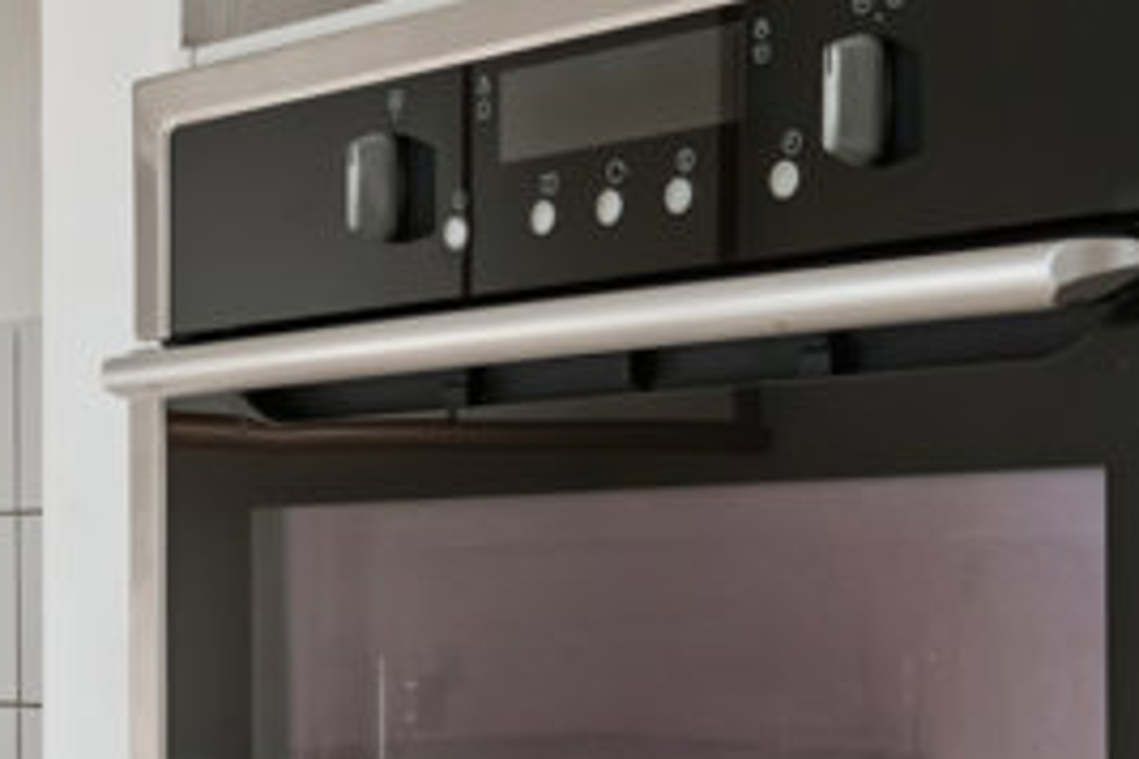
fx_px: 3417
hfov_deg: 17.8
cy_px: 625
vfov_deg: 12.6
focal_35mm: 108
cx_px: -299
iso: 800
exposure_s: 1/160
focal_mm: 24
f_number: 8
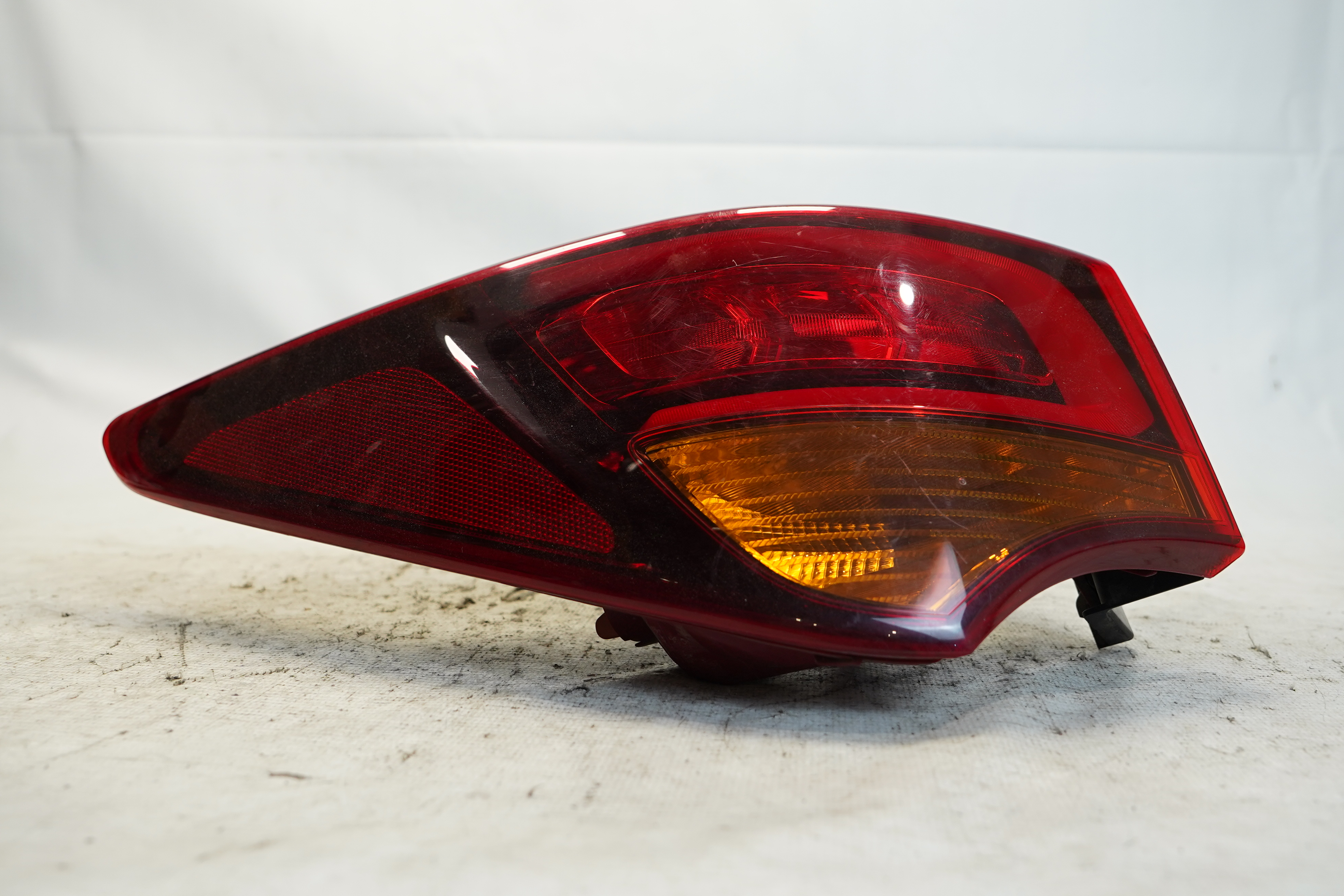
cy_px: 448
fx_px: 1232
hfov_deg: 57.2
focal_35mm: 33
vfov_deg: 40.0
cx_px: 672
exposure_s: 1/160
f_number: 4
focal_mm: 22
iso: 640
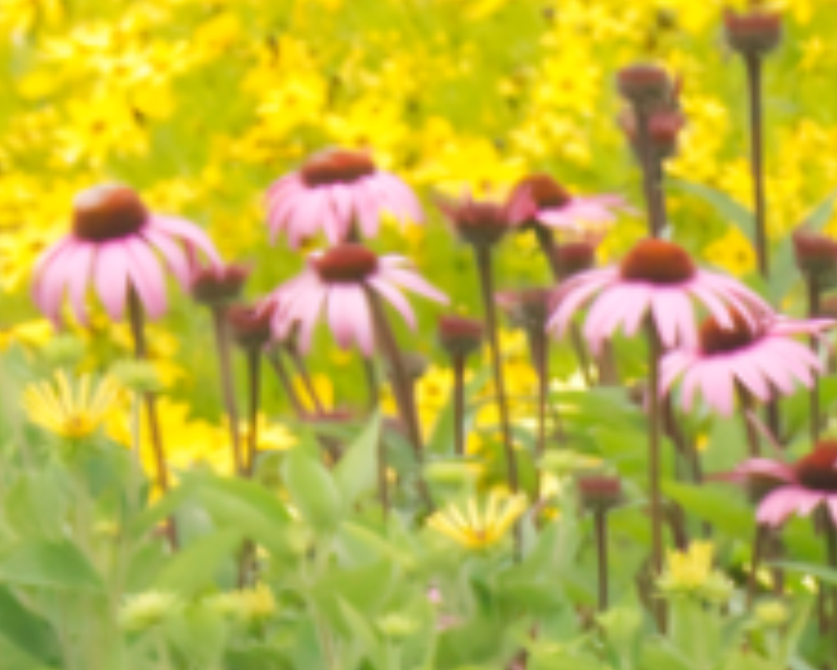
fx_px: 12368
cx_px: 1480
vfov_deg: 3.1
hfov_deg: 3.8
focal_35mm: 499
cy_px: 1758
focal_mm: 55
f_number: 10
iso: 2500
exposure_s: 1/400
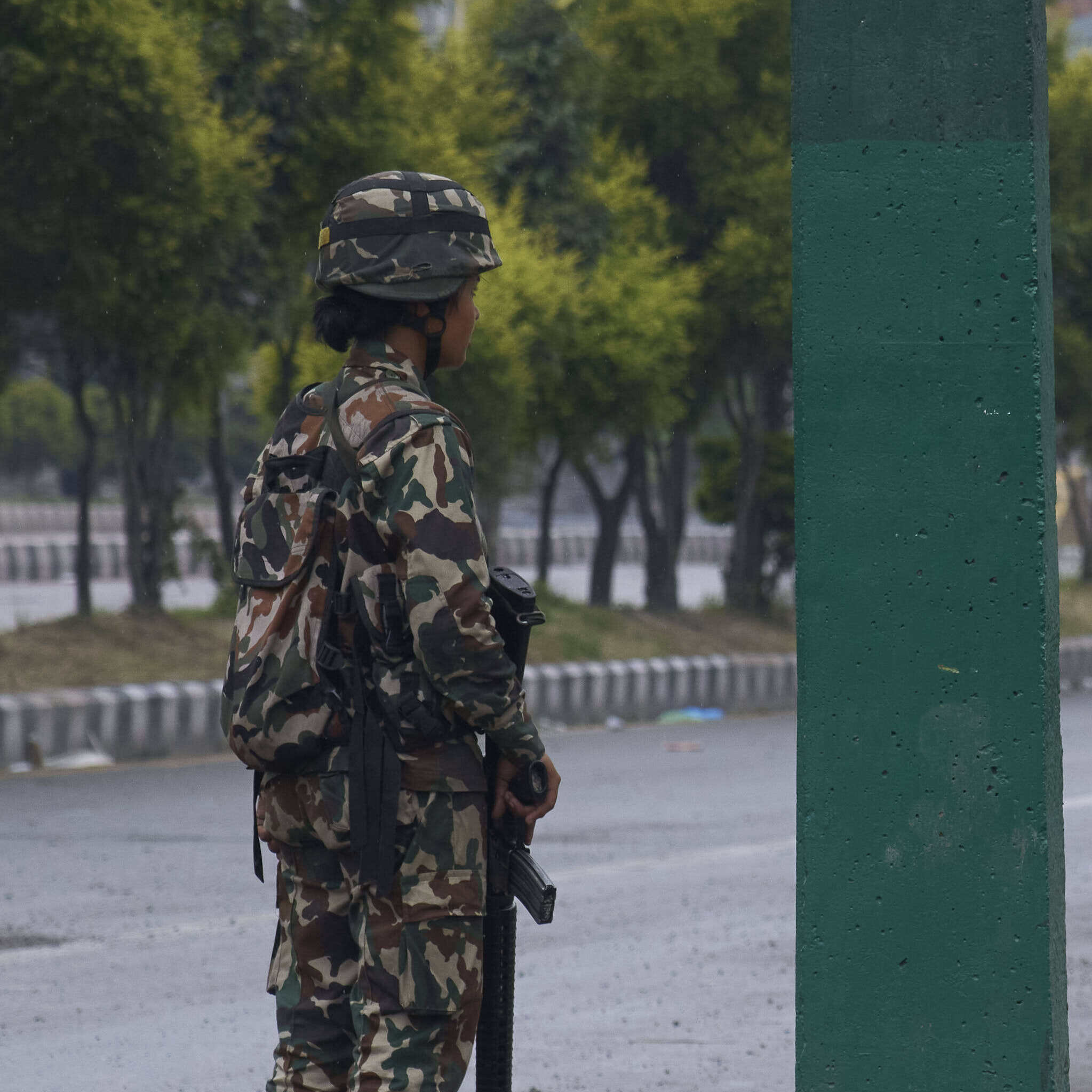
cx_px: 1007
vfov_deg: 4.8
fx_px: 13063
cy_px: 493
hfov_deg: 4.8
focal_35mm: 366
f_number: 5
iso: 800
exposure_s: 1/1600
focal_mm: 105
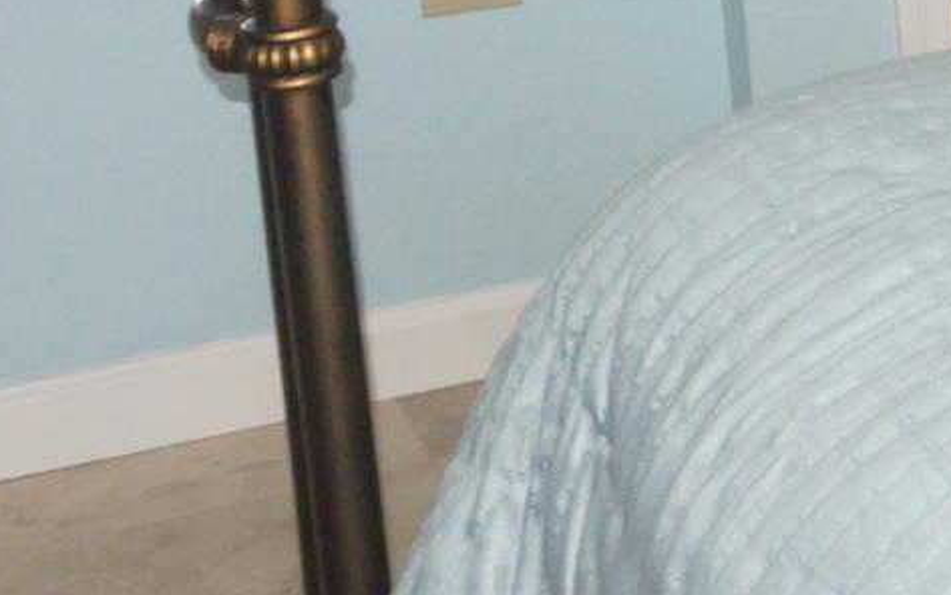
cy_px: -546
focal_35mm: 155
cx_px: 2254
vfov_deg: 8.1
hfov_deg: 11.3
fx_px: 4019
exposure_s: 1/80
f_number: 4.5
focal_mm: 16
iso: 800
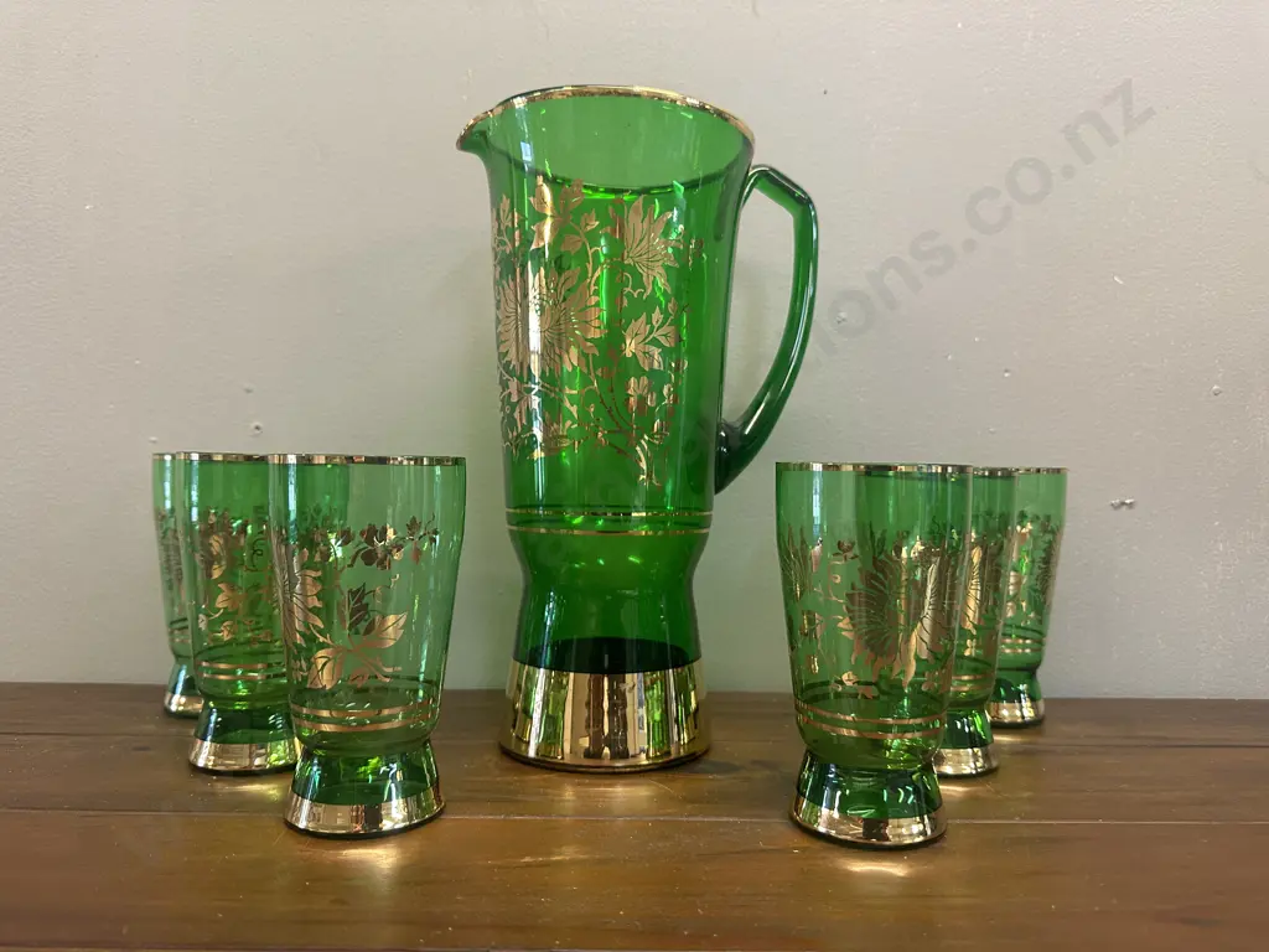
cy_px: 476
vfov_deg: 56.8
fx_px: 880
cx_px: 634
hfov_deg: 71.6
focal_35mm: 24
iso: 250
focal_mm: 6.86
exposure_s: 1/50
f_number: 1.78
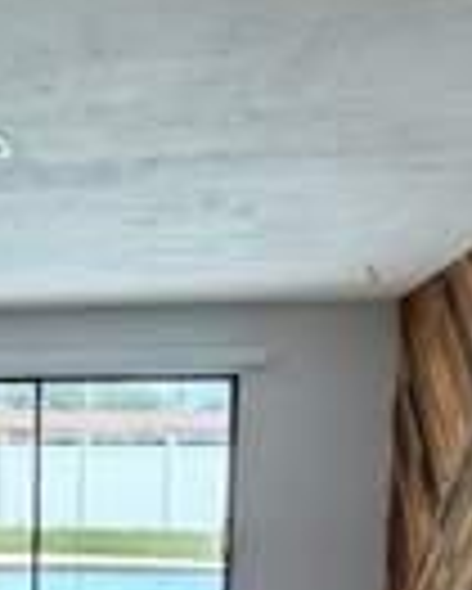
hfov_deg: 28.1
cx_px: -22
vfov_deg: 35.1
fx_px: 872
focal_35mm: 50
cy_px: 534
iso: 80
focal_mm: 2.22
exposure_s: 1/120
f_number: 2.2
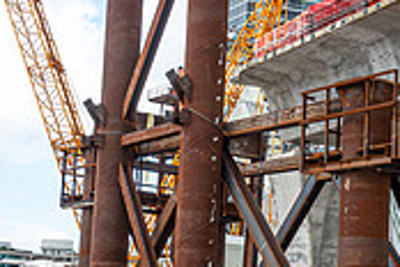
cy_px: 201
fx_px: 889
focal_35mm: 80
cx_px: 253
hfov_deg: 25.3
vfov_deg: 17.0
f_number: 6.3
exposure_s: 1/160
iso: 125
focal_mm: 8.8
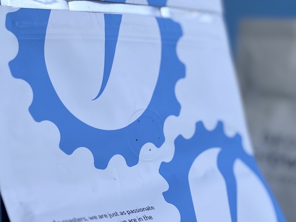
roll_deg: +0.8
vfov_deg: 28.0
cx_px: 148
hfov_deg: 36.8
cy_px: 111
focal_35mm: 52
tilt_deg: -9.5
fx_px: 445
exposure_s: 1/1241
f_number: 1.6
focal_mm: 5.96
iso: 32
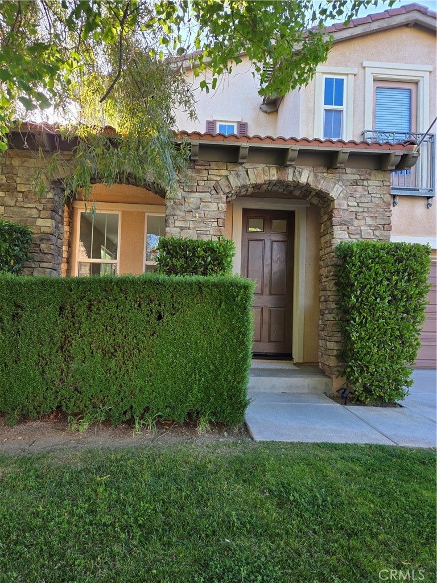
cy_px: 292
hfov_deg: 58.9
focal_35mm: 23
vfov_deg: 73.9
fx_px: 387
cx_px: 218
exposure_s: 1/563
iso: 80
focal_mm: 5.4
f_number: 1.8
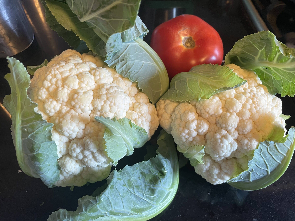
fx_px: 222
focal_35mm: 26
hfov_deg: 67.3
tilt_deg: -55.6
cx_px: 148
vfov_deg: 53.1
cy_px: 110
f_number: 1.6
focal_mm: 4.2
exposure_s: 1/60
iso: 160
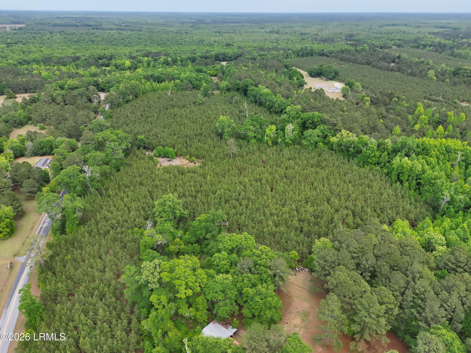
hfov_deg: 71.6
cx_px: 236
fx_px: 327
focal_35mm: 24
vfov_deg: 56.8
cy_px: 176
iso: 250
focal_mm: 6.72
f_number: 1.7
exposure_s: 1/3200
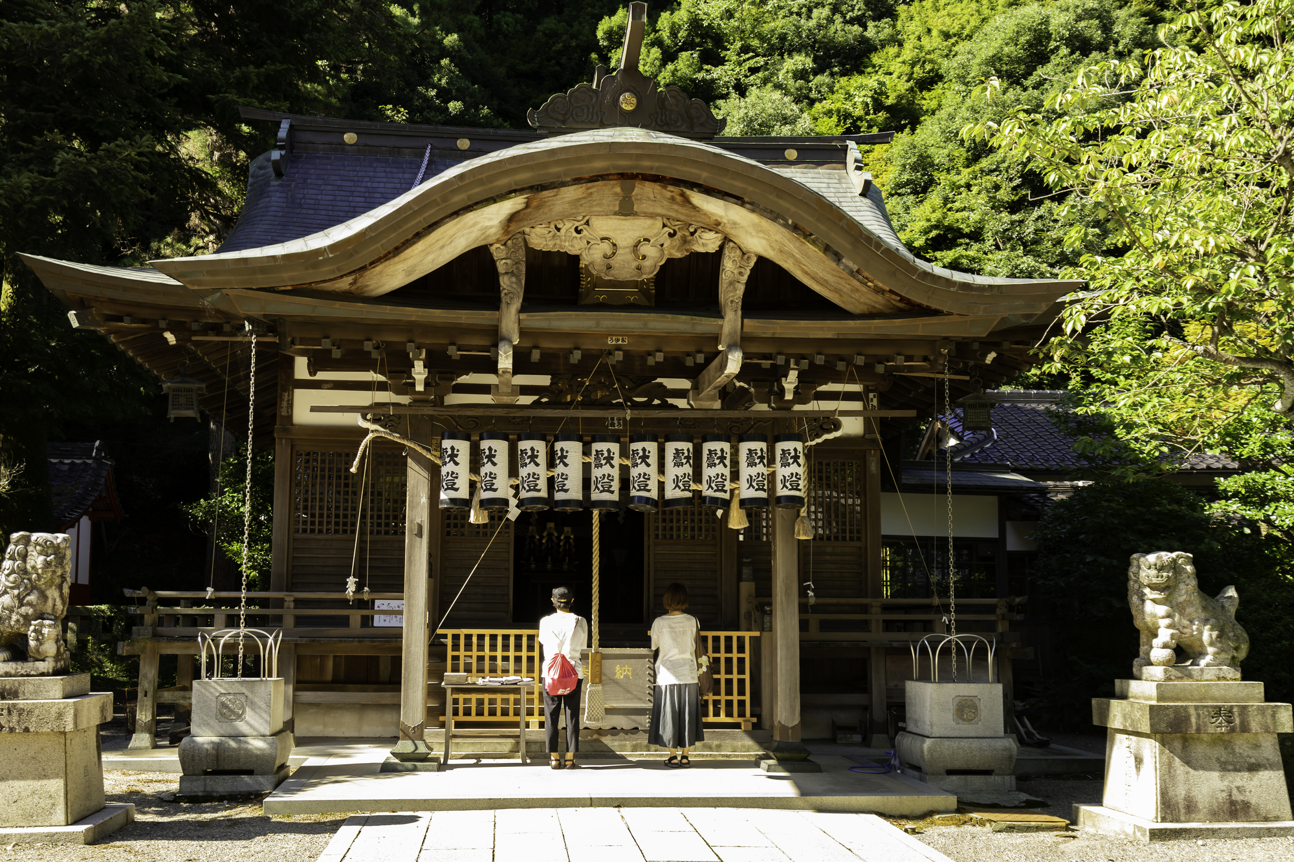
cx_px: 647
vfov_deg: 41.1
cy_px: 431
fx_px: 1150
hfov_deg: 58.7
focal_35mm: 32
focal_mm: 32
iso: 80
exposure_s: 1/80
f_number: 5.6
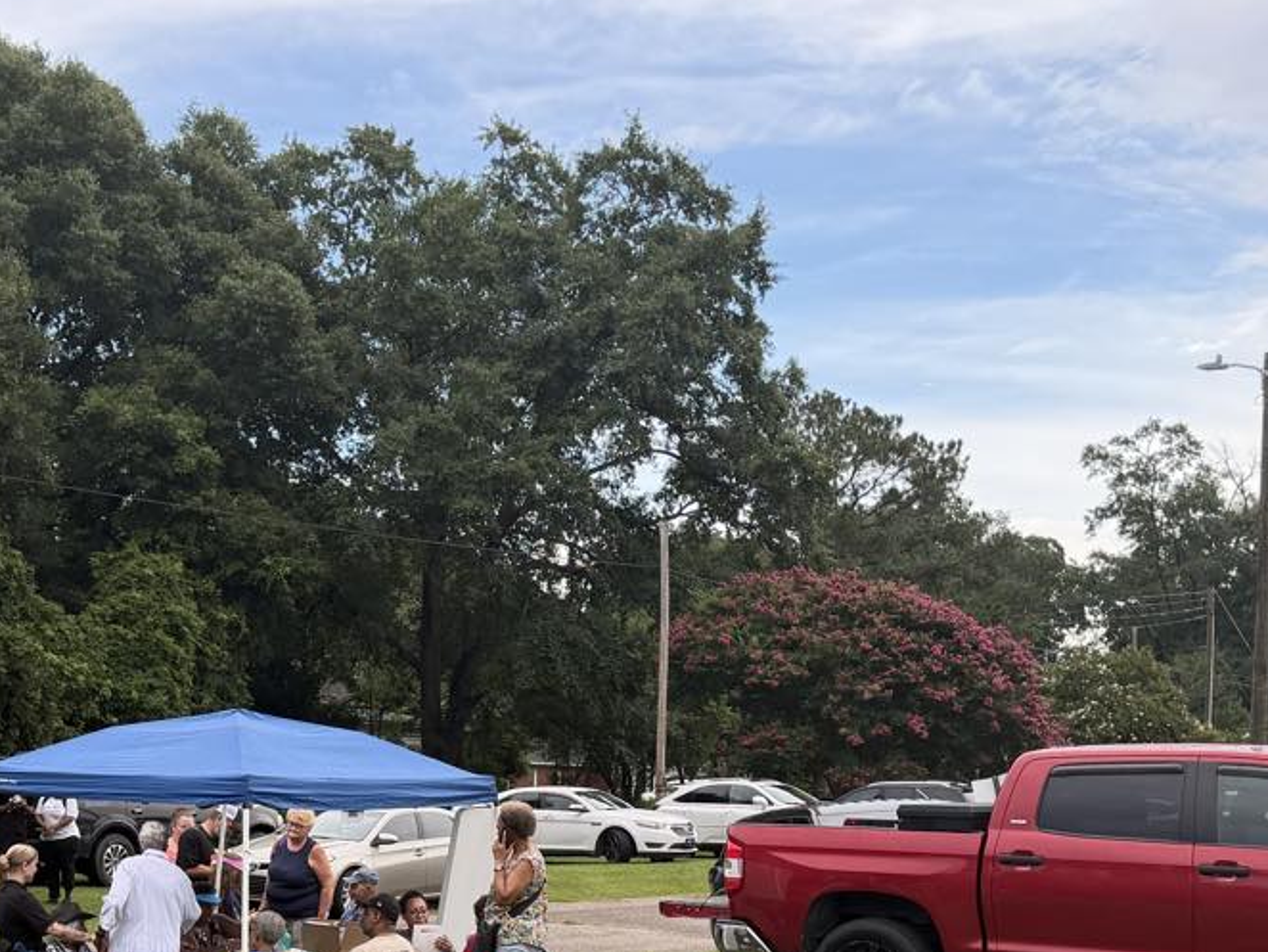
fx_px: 2125
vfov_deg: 24.8
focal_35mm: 58
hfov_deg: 32.5
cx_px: 287
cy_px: 782
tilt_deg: +0.5
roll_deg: -0.7
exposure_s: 1/888
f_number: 1.78
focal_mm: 6.76
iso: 100
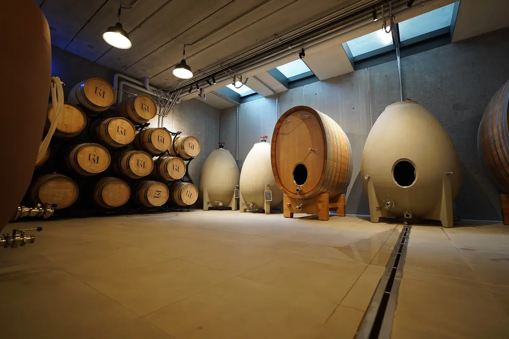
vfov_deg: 73.7
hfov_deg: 96.7
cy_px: 170
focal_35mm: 16
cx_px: 254
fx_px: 226
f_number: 2.8
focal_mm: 16
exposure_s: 1/125
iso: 1600
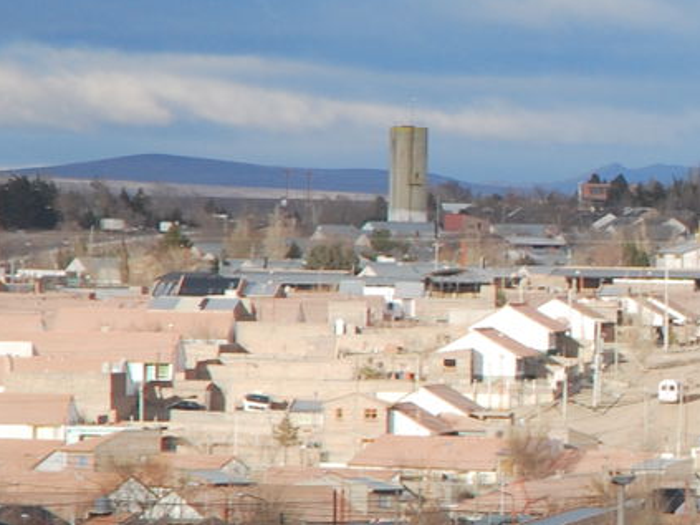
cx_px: 1292
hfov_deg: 4.3
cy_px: 251
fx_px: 9279
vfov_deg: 3.2
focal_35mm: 459
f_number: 5
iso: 200
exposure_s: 1/400
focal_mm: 70
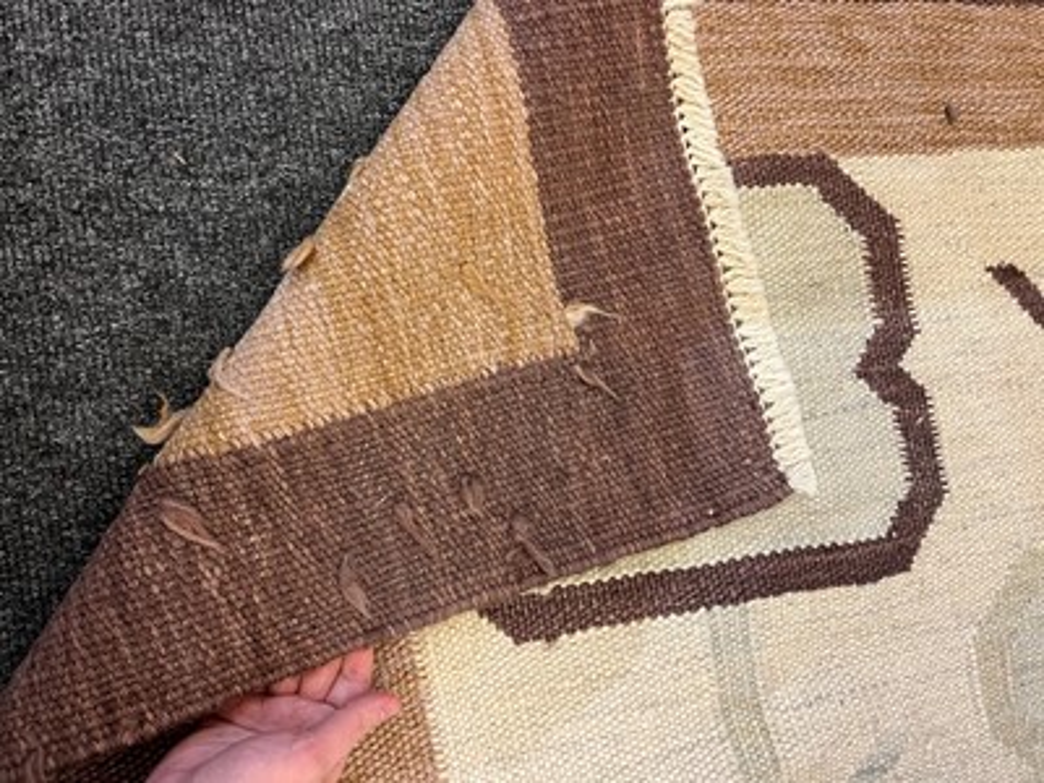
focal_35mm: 26
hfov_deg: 67.3
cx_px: 522
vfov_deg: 53.1
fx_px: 784
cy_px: 392
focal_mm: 5.1
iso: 200
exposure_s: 1/50
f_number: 1.6
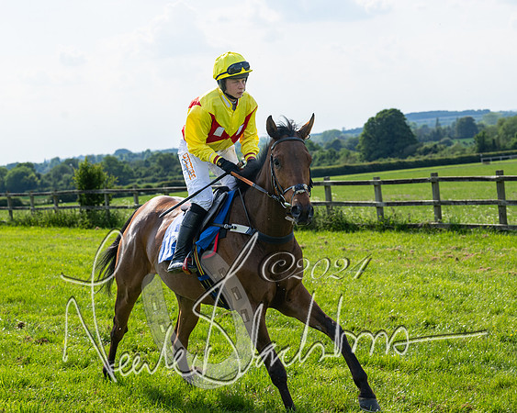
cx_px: 296
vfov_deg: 15.8
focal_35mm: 98
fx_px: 1492
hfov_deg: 19.7
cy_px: 167
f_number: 5
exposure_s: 1/1250
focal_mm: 70
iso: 200
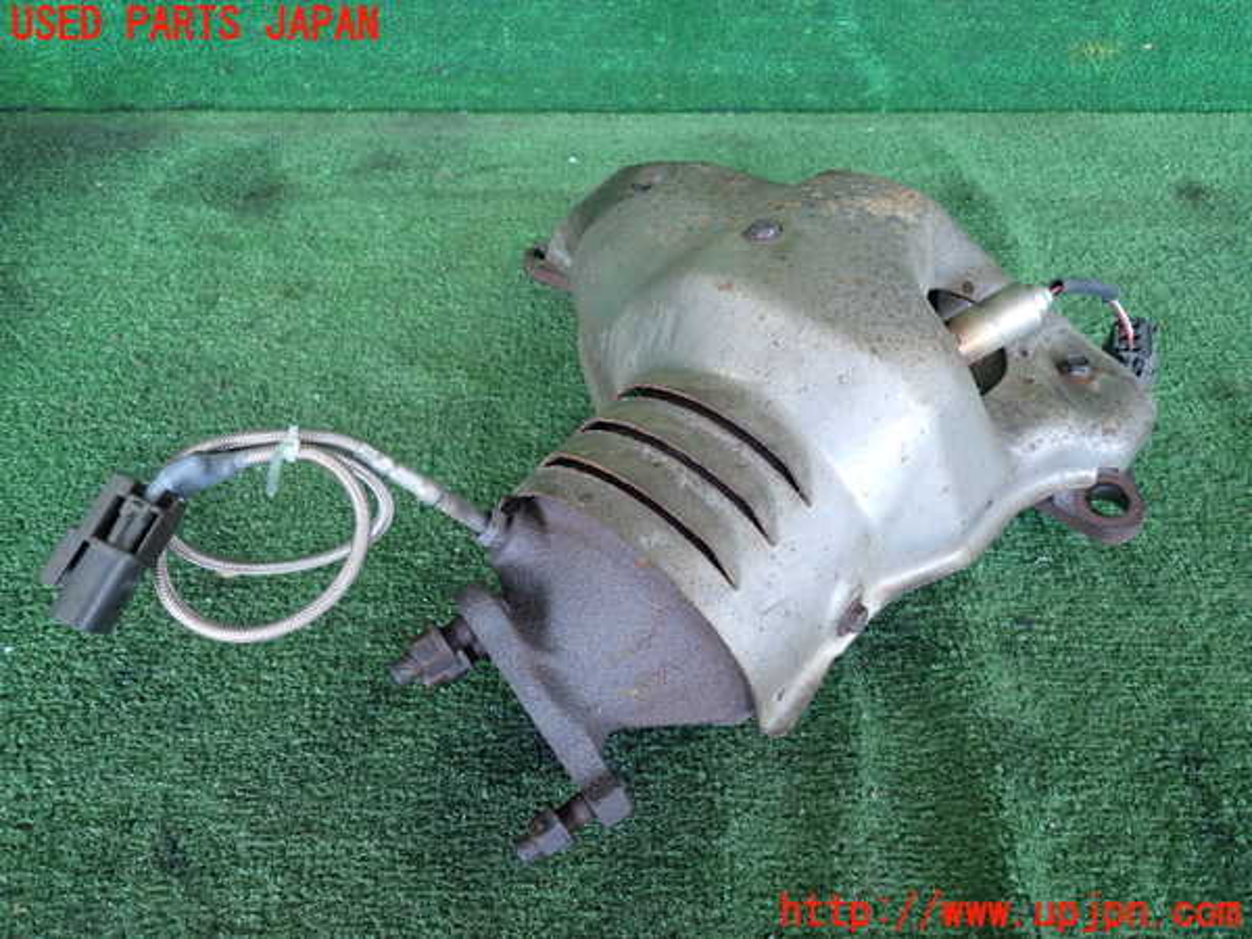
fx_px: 904
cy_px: 470
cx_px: 626
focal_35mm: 25
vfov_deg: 54.9
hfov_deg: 69.4
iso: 250
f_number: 2
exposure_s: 1/125
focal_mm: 4.5
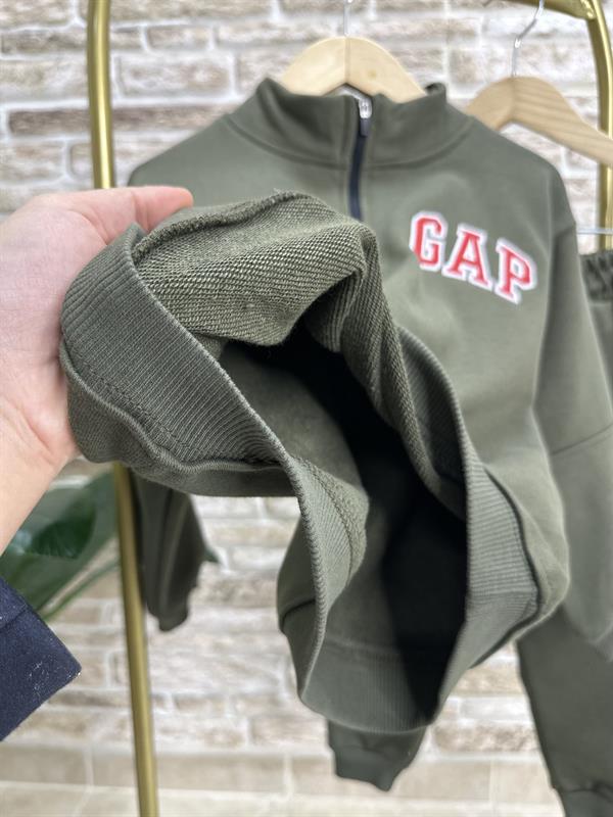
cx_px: 306
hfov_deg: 56.8
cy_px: 408
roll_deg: -0.6
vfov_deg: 71.6
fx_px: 567
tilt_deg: -7.7
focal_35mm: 24
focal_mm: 6.86
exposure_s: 1/100
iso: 200
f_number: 1.78
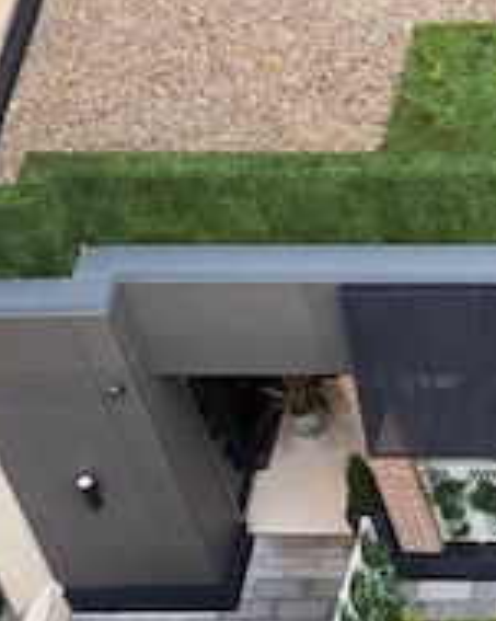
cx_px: 1550
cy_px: 928
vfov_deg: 8.9
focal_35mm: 211
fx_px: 3875
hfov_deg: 6.6
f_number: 2.8
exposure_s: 1/320
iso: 300
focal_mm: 12.29
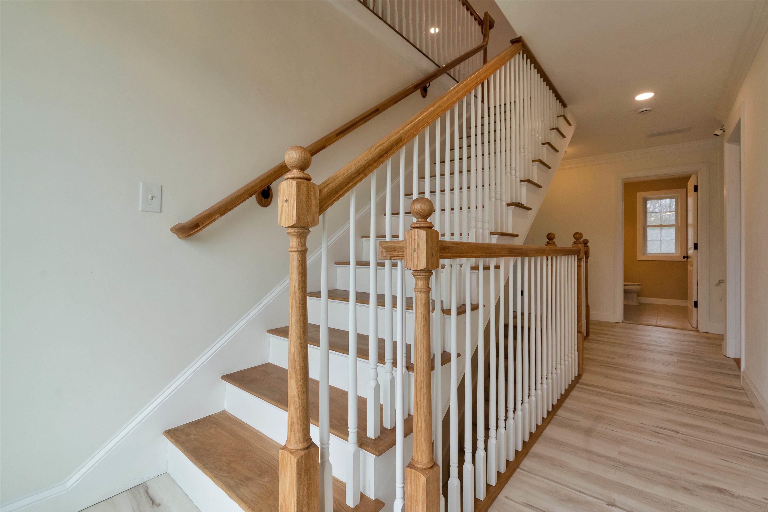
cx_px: 384
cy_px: 256
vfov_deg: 73.8
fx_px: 341
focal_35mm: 16
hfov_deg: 96.7
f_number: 8
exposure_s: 1/200
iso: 800
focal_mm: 16
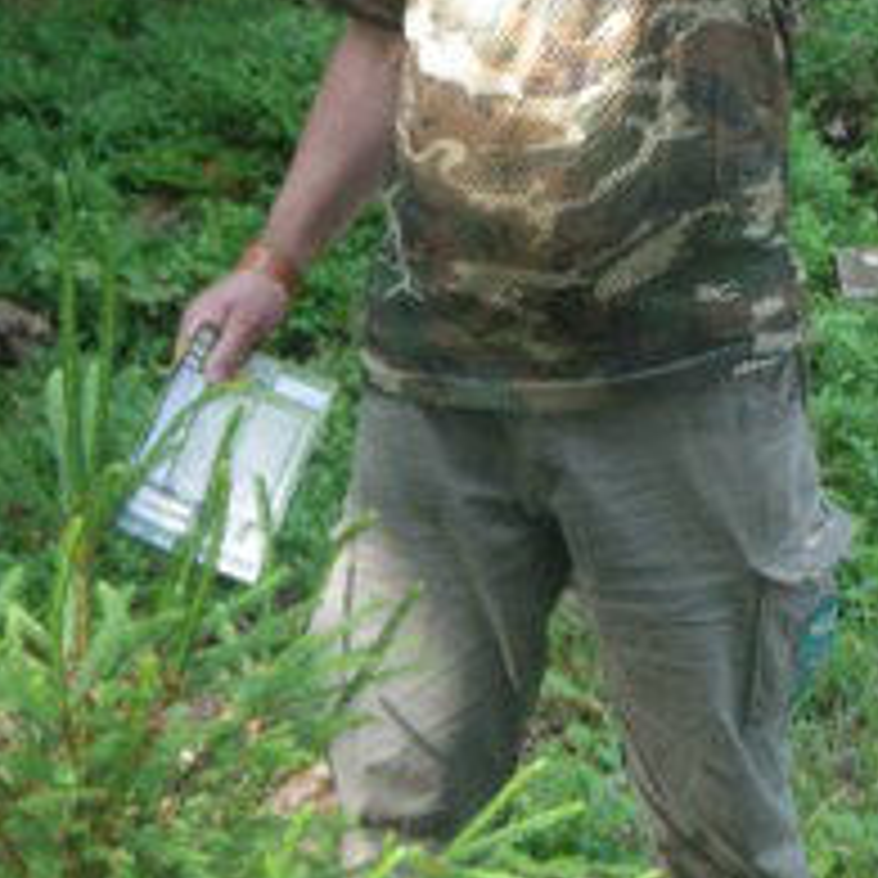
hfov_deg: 13.5
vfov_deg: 14.3
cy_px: 275
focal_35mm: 122
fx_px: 3501
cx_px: 1283
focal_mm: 7.5
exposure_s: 1/60
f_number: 4.2
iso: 160
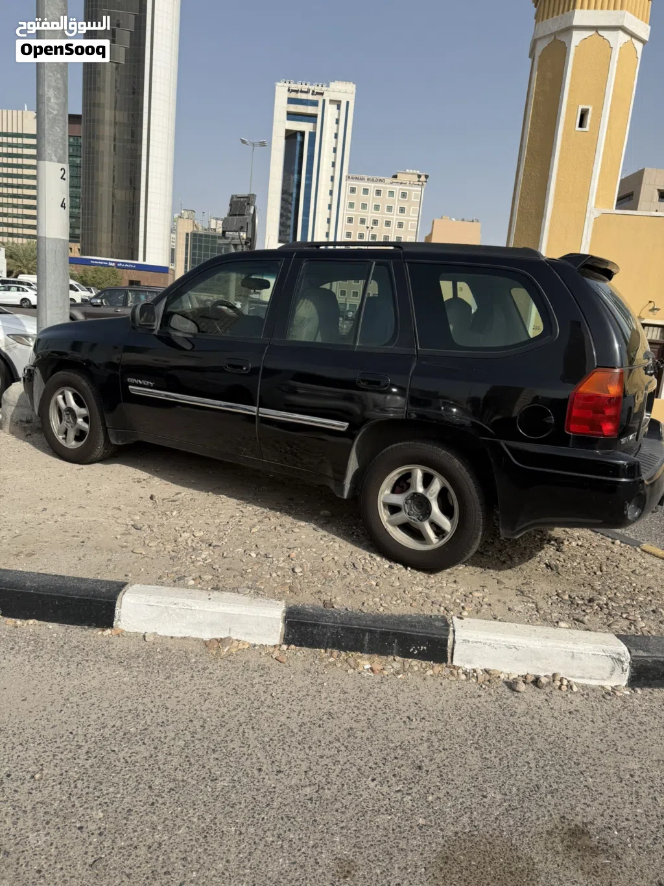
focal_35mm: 24
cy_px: 443
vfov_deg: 71.6
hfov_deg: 56.8
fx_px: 614
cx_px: 332
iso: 80
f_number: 1.78
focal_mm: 6.76
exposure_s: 1/5714
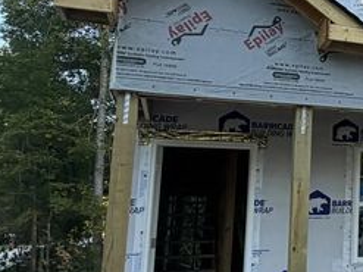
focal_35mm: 58
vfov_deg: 25.2
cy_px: 124
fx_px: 608
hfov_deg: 26.5
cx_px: 508
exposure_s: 1/205
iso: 40
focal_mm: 2.22
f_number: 2.2
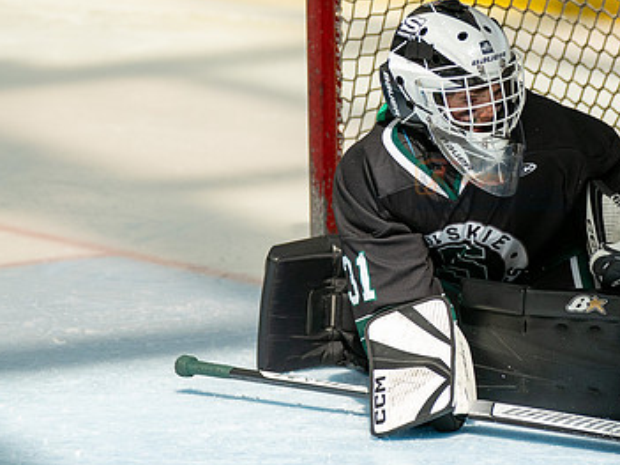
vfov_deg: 3.3
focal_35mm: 451
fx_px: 8075
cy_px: 142
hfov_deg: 4.4
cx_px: 491
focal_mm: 197
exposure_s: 1/5000
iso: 1600
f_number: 3.5
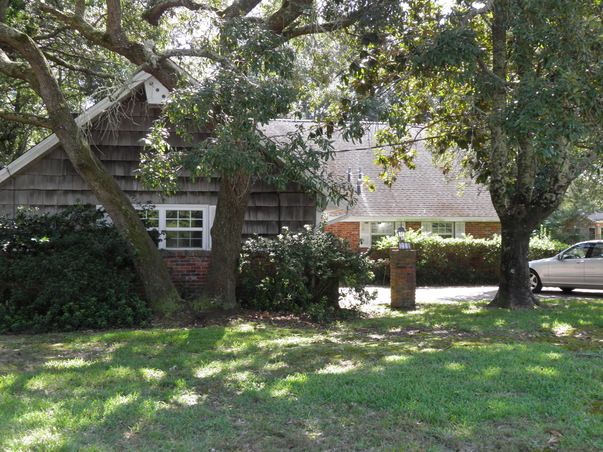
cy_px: 226
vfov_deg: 36.8
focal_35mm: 39
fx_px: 679
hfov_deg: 47.9
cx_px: 302
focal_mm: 7.1
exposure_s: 1/60
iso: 100
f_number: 4.5
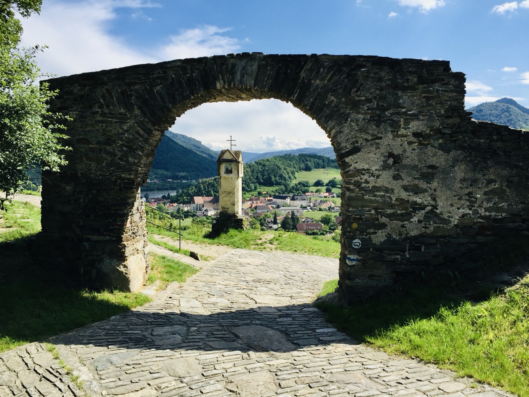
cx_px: 264
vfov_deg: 48.2
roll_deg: -1.7
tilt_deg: -3.8
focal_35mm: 29
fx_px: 443
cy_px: 198
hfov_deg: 61.7
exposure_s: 1/2198
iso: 32
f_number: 2.2
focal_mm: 4.15
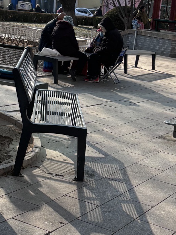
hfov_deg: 19.6
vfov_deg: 25.8
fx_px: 509
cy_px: 163
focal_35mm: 75
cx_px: 115
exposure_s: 1/2062
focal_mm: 5.96
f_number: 1.6
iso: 50
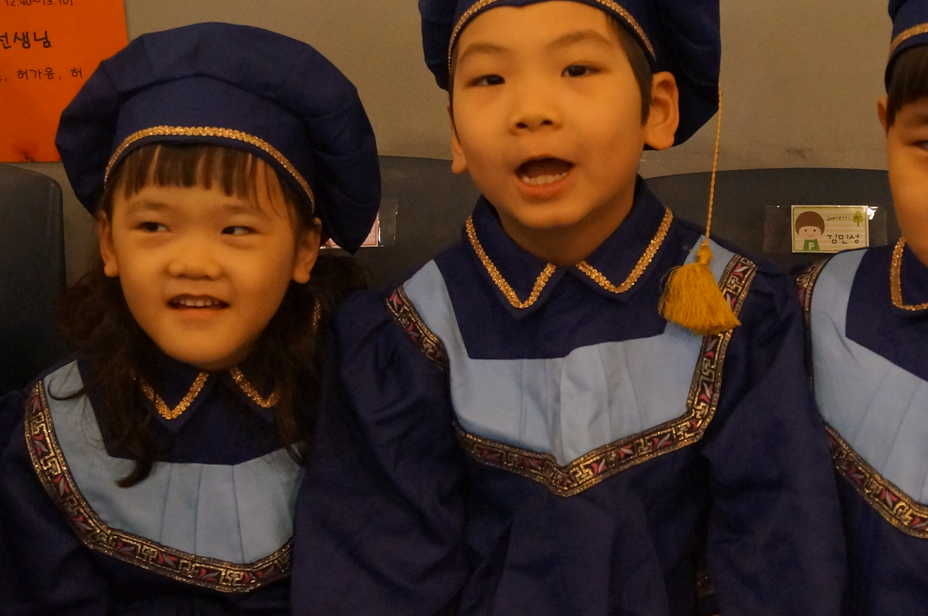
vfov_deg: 21.5
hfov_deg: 31.8
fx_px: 1622
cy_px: 274
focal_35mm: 63
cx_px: 578
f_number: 4
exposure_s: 1/160
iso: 2000
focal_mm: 22
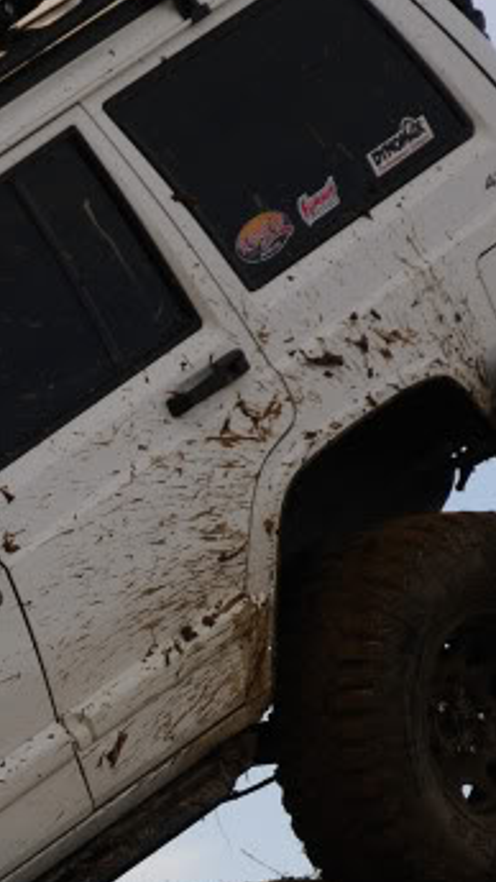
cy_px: 767
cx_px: -455
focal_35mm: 489
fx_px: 11426
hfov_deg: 2.5
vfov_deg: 4.4
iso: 200
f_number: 5.6
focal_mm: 105
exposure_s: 1/500
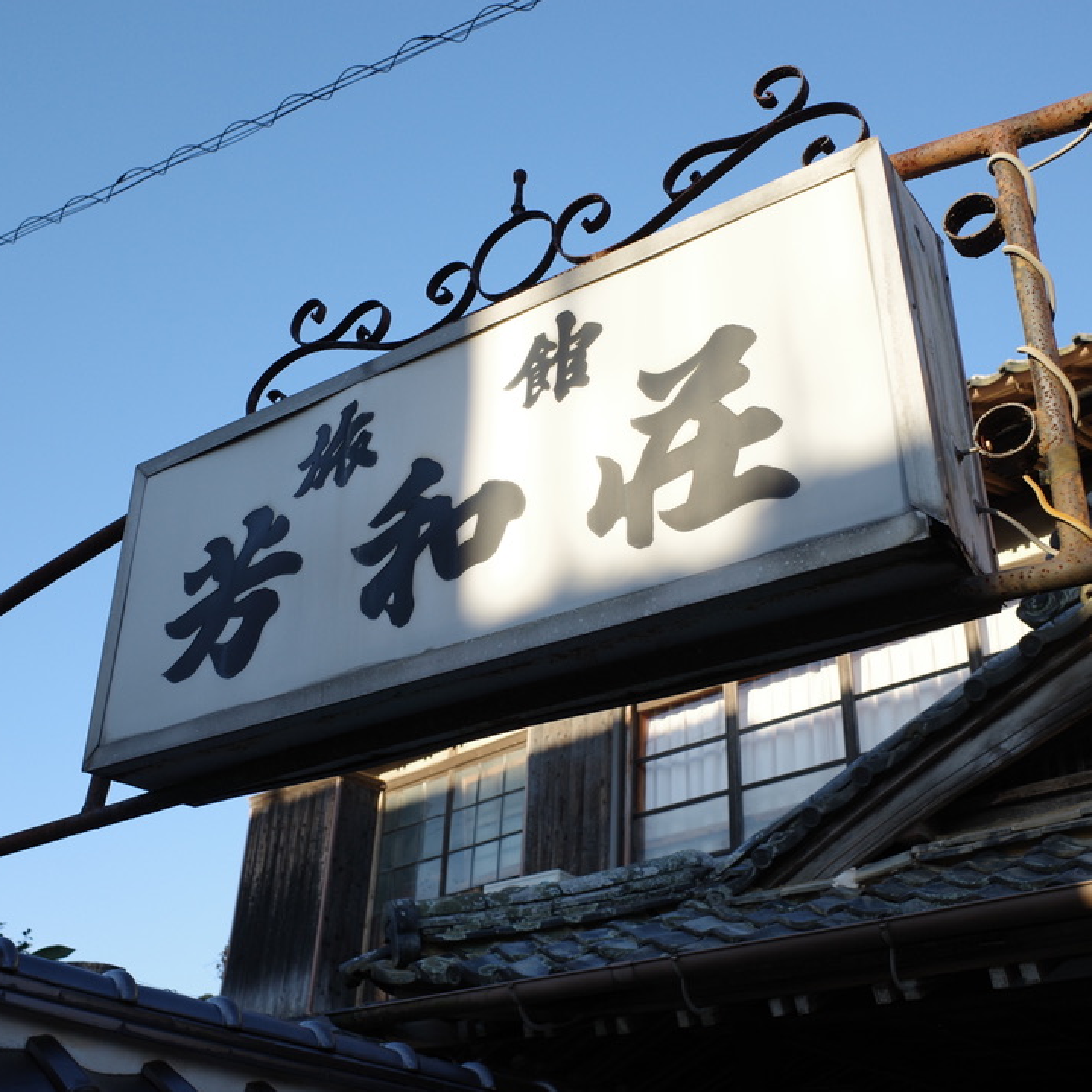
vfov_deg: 46.0
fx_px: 1285
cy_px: 549
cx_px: 535
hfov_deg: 46.0
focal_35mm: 36
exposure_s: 1/320
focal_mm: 18.3
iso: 200
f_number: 4.5
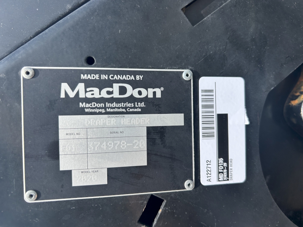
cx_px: 152
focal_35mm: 26
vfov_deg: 53.1
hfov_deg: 67.3
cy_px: 114
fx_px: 228
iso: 50
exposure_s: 1/1597
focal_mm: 5.7
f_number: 1.5
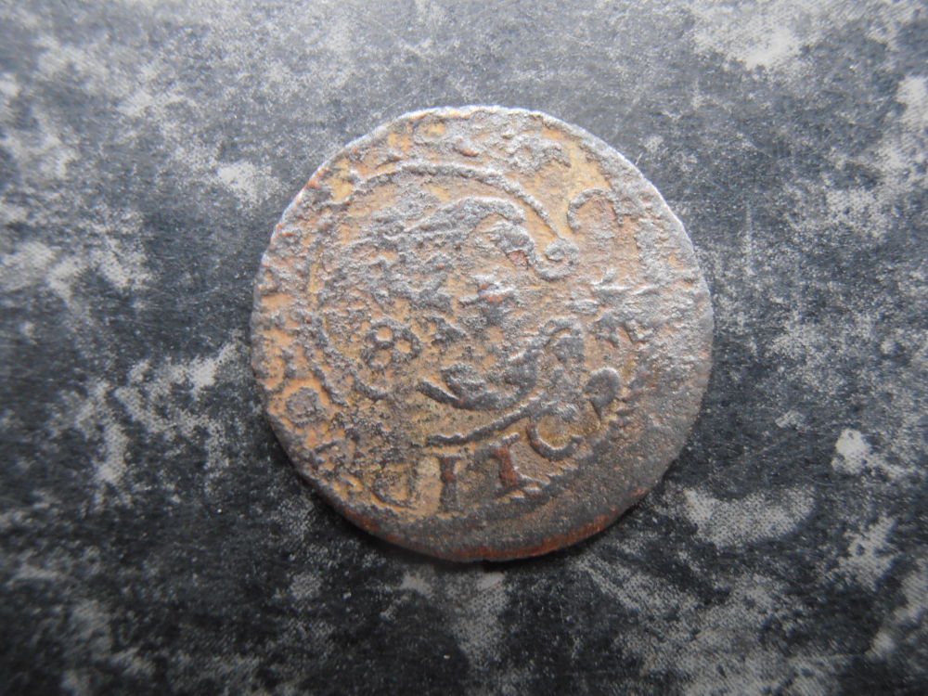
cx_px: 464
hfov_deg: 50.1
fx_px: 992
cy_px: 348
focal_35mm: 37
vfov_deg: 38.7
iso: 125
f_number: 3.9
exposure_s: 1/6
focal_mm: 6.61
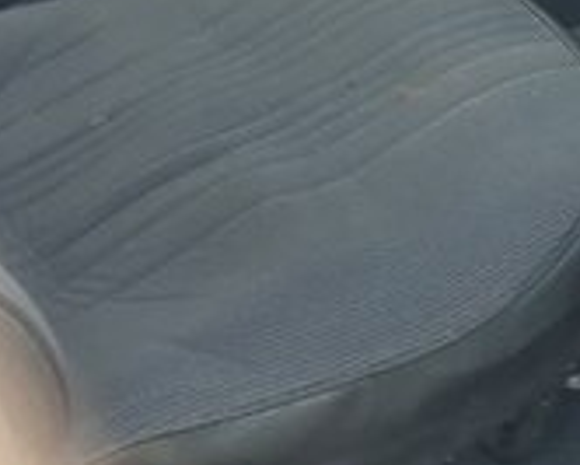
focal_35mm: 105
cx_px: 454
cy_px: -184
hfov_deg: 18.1
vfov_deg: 14.0
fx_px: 1803
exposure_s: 1/33
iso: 50
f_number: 1.9
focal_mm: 3.6
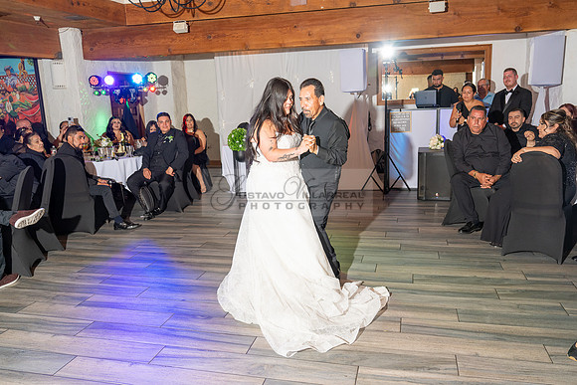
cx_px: 288
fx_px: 481
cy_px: 192
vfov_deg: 43.6
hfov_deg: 61.9
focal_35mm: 30
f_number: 3.5
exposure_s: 1/200
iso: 500
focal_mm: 30
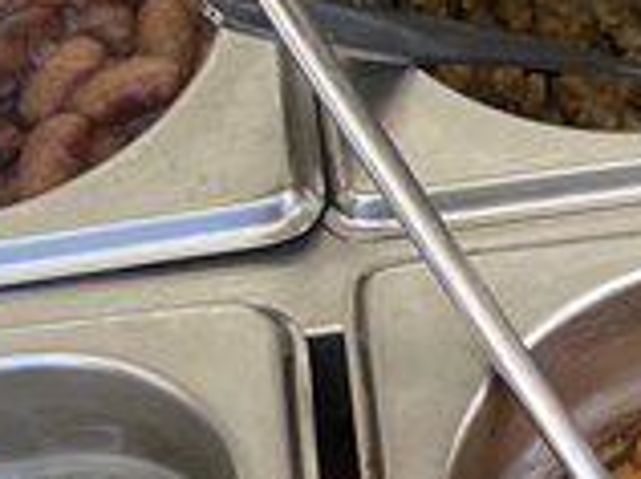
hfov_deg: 14.3
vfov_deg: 11.1
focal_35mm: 132
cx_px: 856
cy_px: 491
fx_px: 2441
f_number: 1.8
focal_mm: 4.25
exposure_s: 1/120
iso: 80
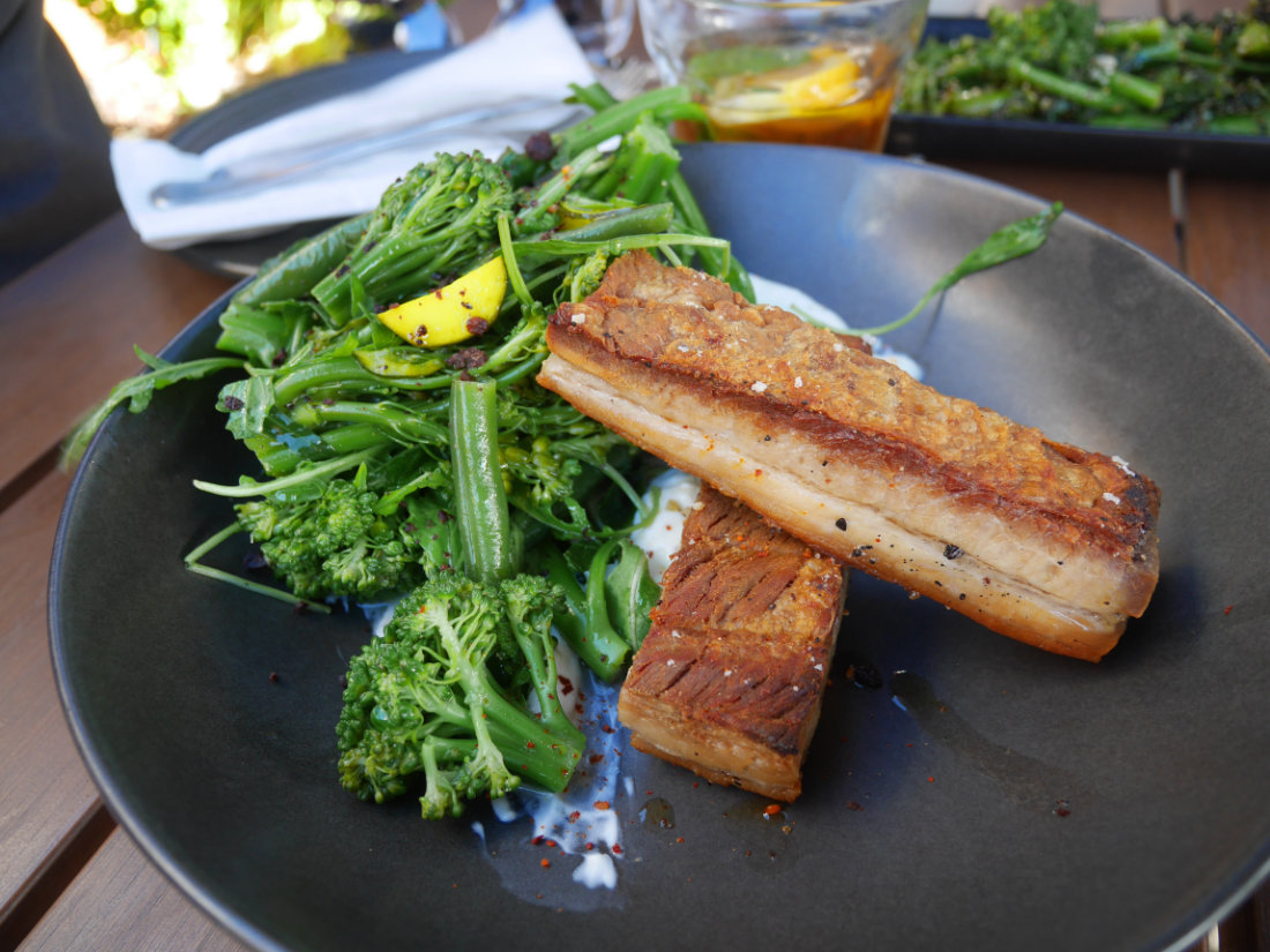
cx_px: 635
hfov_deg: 71.6
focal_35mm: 24
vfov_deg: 56.8
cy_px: 476
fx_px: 881
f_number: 3.5
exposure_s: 1/60
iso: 250
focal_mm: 12
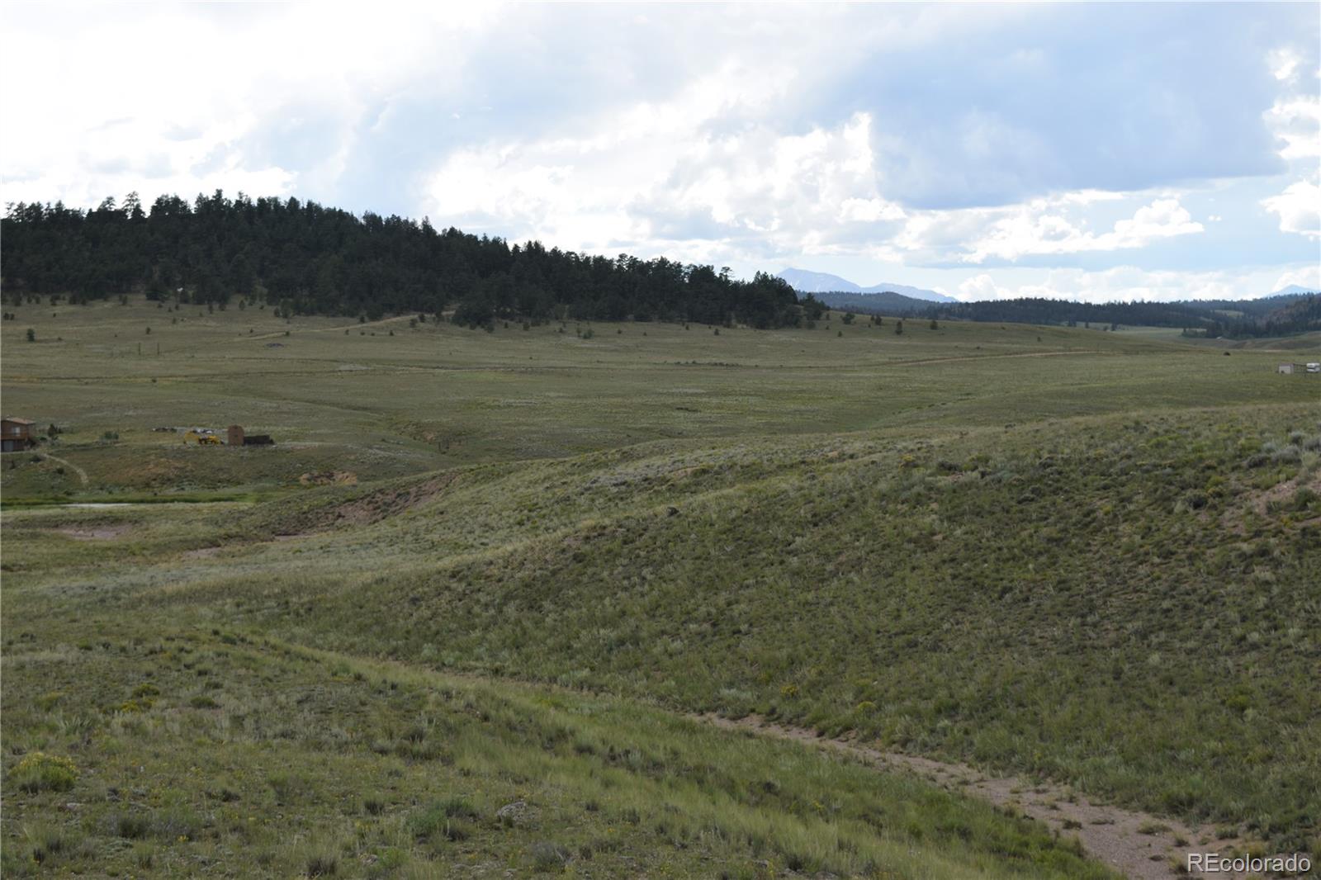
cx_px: 660
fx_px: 2091
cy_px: 440
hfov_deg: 35.1
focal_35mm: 57
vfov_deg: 23.8
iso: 100
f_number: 8
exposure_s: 1/200
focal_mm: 38
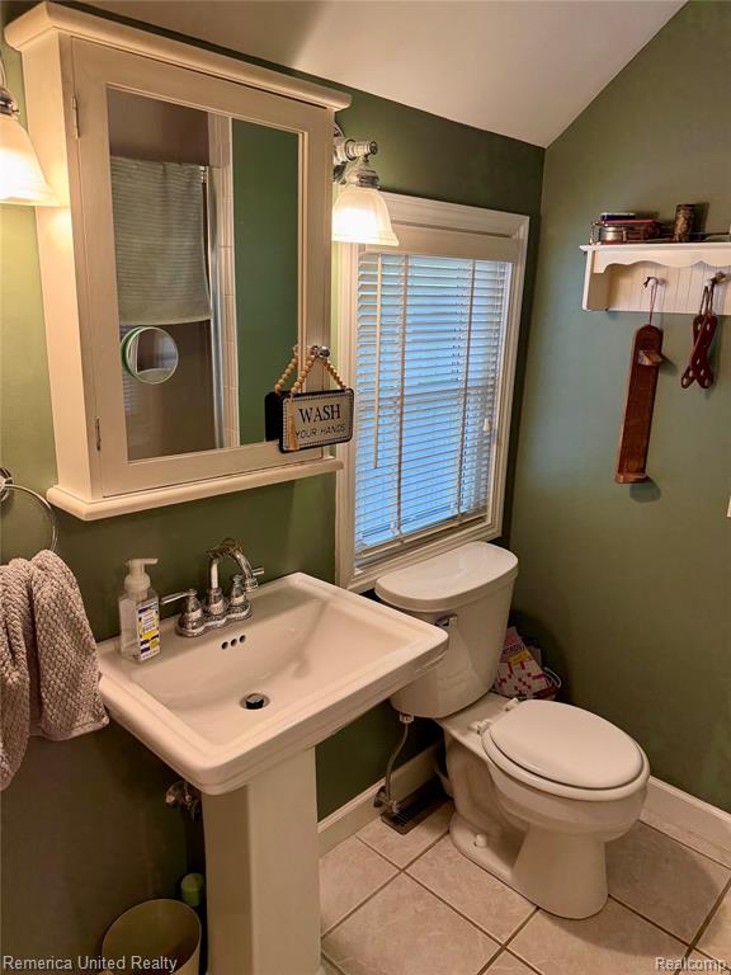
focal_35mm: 24
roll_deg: -0.9
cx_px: 366
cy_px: 488
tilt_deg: -15.8
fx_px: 676
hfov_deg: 56.8
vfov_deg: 71.6
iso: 160
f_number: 1.78
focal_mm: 6.76
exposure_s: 1/120
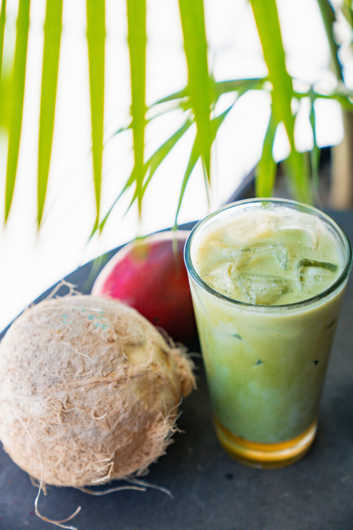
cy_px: 265
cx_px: 176
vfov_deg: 28.8
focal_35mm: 70
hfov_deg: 19.5
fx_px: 1030
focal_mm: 70
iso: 320
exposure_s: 1/800
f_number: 4
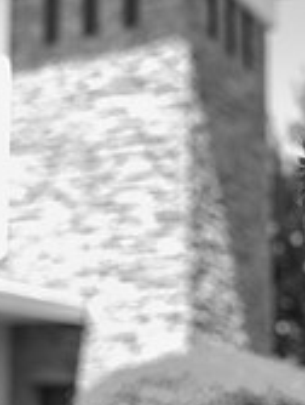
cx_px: 162
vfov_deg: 24.2
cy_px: 287
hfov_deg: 18.5
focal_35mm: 80
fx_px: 936
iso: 160
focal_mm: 24
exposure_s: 1/200
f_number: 2.8
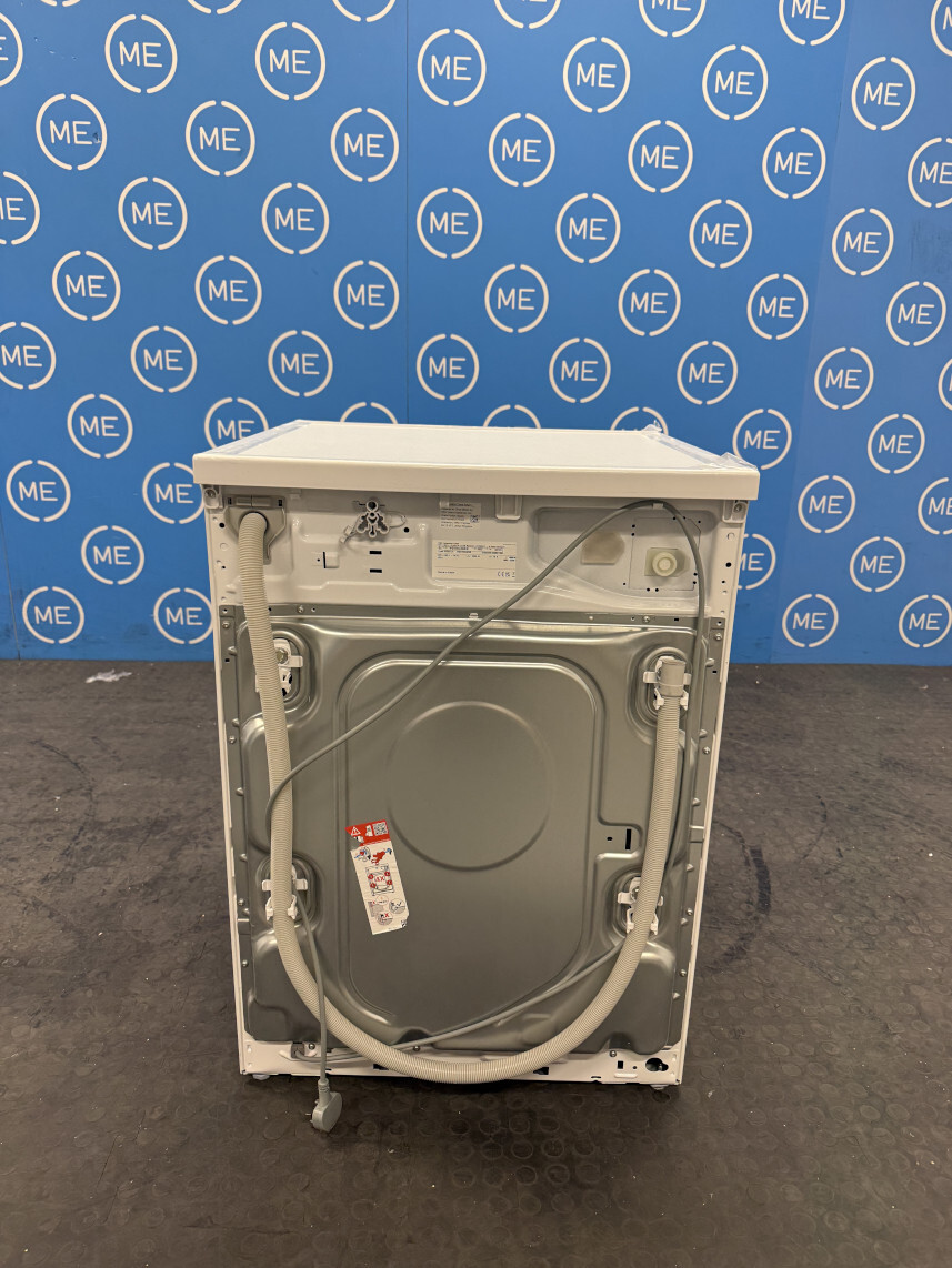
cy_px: 634
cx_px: 476
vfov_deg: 71.6
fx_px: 880
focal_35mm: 24
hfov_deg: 56.8
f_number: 1.78
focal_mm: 6.76
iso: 160
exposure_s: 1/100
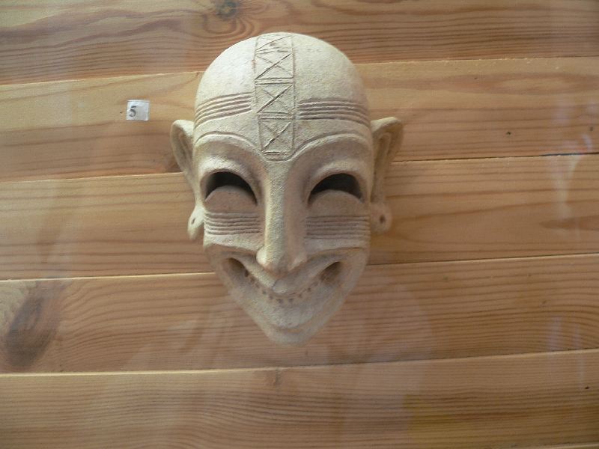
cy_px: 224
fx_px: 623
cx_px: 300
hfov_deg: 51.4
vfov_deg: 39.7
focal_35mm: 36
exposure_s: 1/4
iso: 80
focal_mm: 6
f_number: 2.8
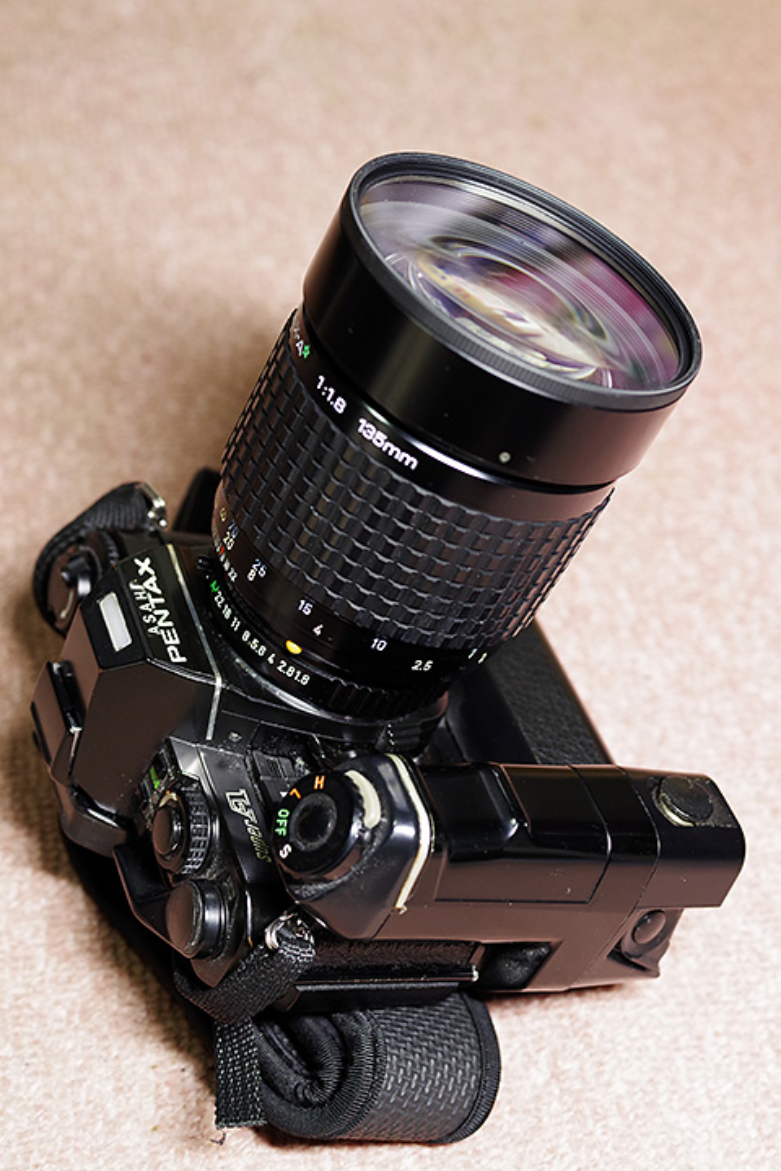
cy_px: 586
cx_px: 390
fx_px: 1627
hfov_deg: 27.0
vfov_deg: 39.6
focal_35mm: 50
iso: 1600
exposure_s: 1/30
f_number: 7.1
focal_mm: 50
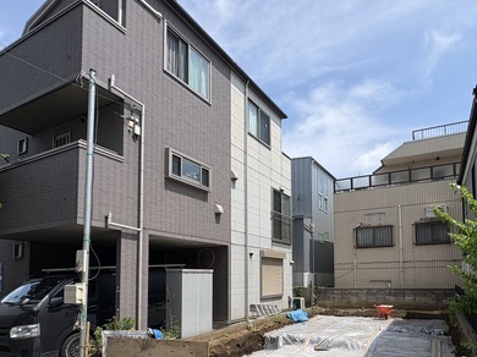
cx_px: 291
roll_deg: +1.0
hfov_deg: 73.0
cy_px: 258
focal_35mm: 23
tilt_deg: +3.9
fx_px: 317
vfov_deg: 56.5
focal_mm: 2.22
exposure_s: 1/1832
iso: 50
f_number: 2.2
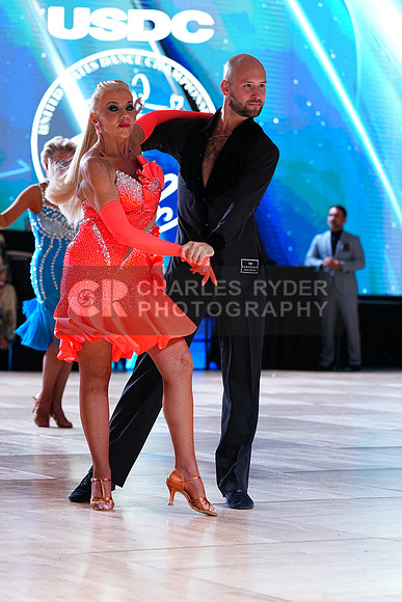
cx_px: 201
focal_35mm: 130
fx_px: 2176
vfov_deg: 15.8
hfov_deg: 10.6
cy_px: 301
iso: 2000
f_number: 4
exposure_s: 1/400
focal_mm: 130
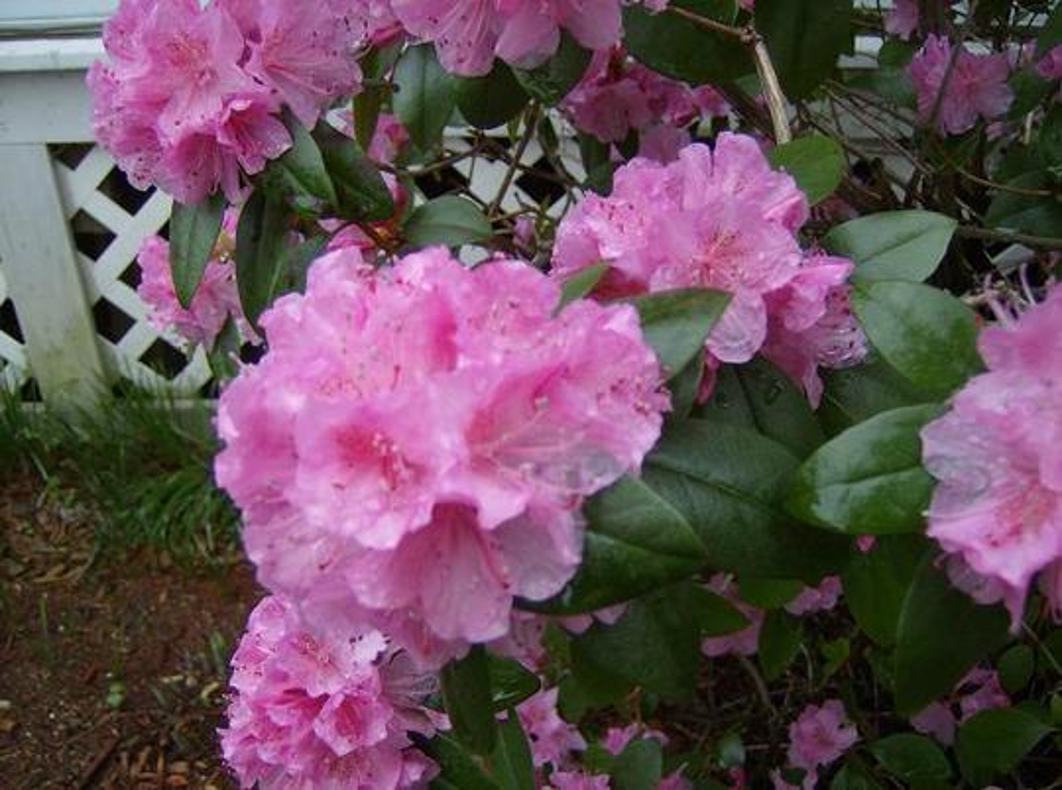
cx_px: 531
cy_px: 395
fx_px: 1102
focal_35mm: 36
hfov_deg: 51.5
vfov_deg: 39.5
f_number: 2.8
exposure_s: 1/179
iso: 100
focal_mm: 6
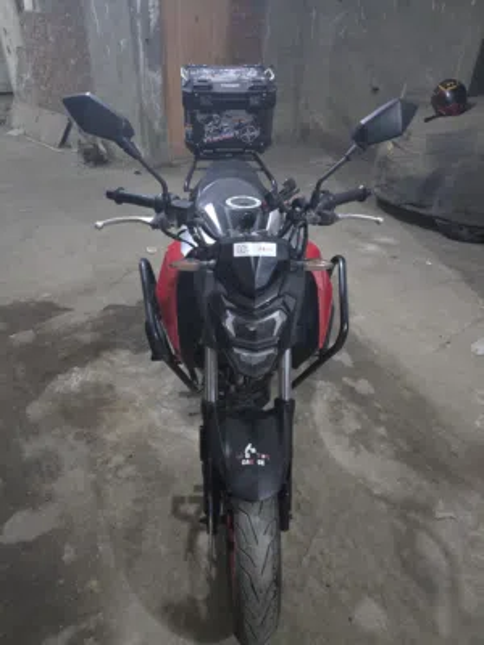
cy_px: 322
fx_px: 429
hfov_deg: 58.9
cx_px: 242
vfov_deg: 73.9
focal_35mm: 23
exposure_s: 1/16.7
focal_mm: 6.3
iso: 1600
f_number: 1.7
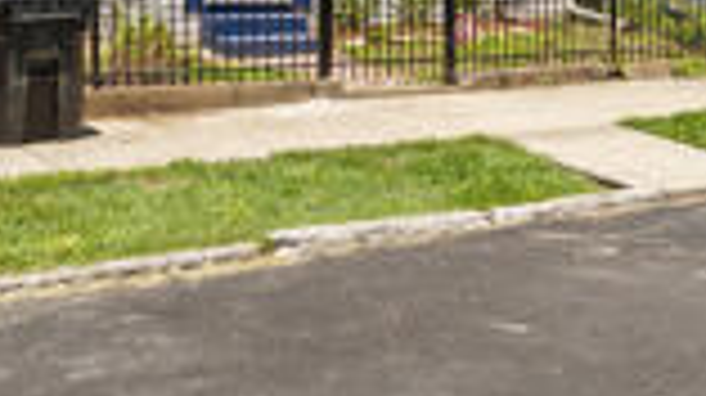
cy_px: -56
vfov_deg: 17.5
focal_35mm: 66
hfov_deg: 31.8
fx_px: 1234
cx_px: 436
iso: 400
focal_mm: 16.5
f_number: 11
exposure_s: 1/125
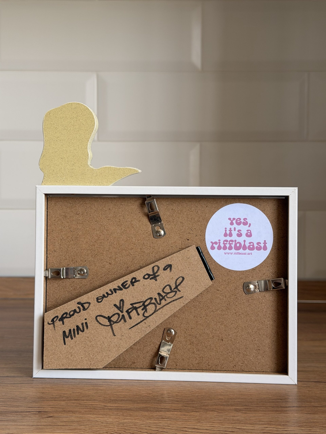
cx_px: 163
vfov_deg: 39.7
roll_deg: -0.7
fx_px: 603
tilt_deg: -0.8
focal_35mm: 48
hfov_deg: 30.3
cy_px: 217
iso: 64
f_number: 1.78
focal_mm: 6.76
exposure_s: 1/121
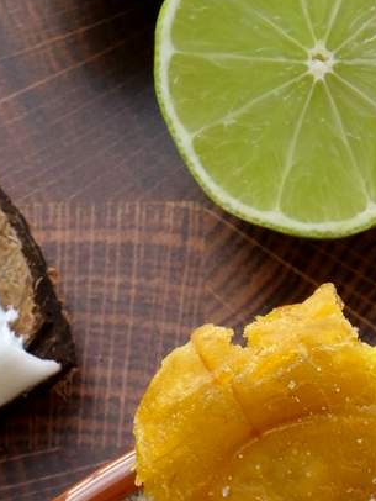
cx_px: 470
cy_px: 917
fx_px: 3646
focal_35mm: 252
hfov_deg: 5.9
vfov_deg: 7.6
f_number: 8
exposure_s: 1/80
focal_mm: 32
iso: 800
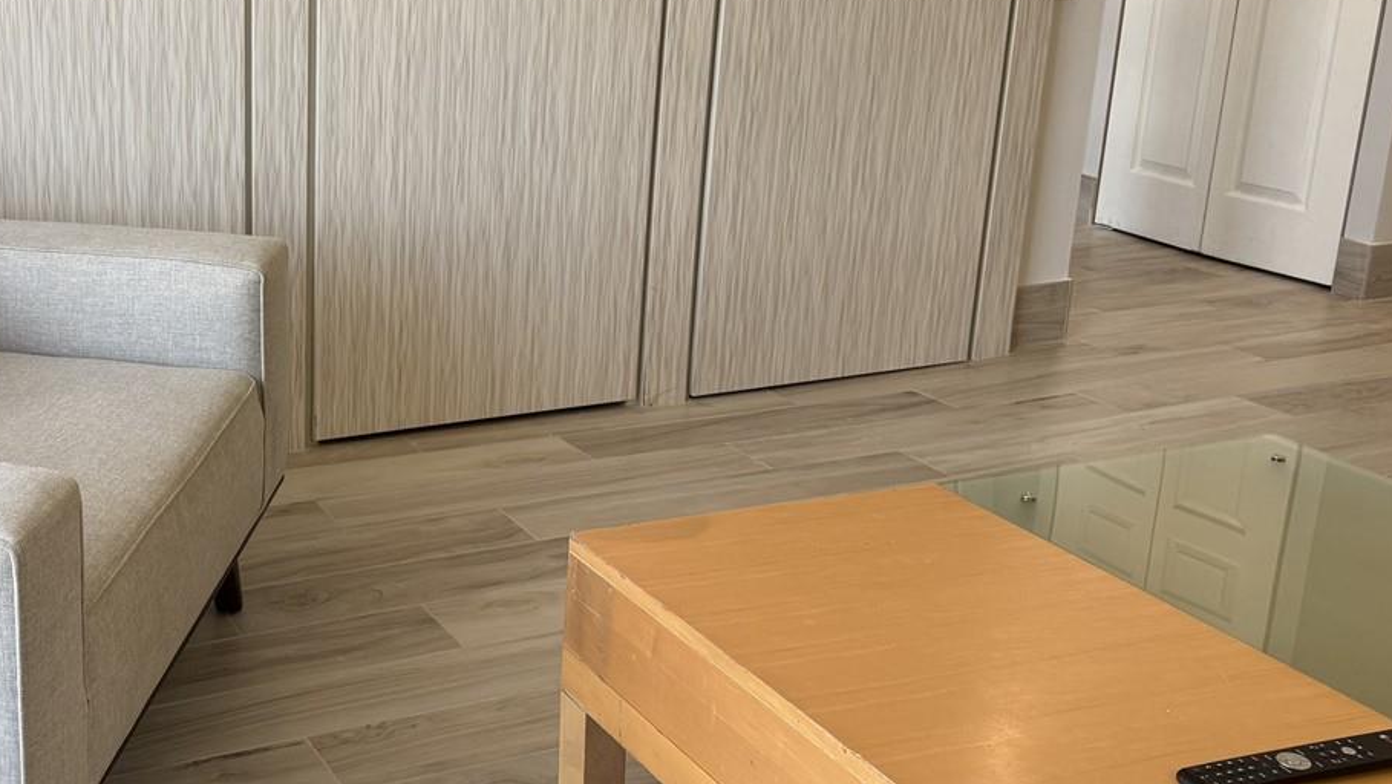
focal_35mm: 46
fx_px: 1698
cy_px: 308
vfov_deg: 25.9
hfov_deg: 42.9
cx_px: 322
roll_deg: -1.3
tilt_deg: -15.6
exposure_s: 1/121
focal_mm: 6.76
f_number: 1.78
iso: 100
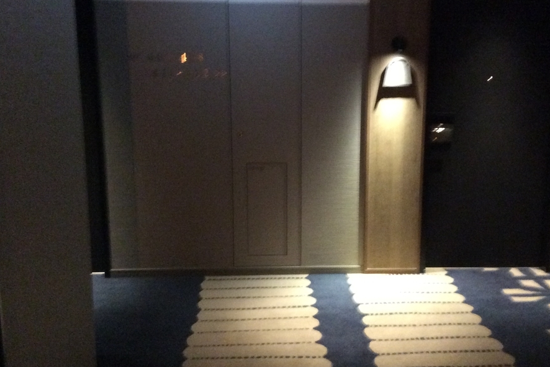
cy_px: 193
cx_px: 299
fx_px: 688
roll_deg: -2.2
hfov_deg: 43.6
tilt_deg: -10.3
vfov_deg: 29.9
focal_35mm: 45
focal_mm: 3.3
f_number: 2.4
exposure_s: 1/15
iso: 500
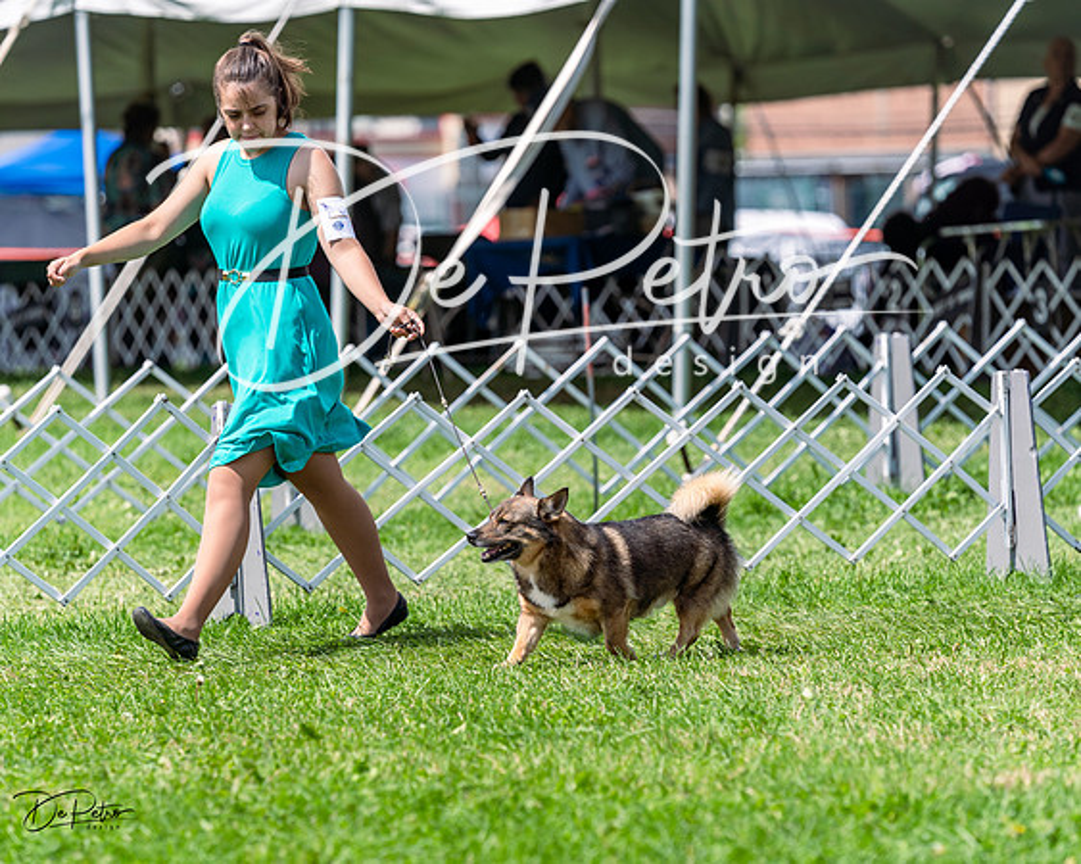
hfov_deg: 8.6
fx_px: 7204
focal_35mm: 225
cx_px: 540
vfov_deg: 6.9
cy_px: 432
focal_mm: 200
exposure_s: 1/1000
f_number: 4.5
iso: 100
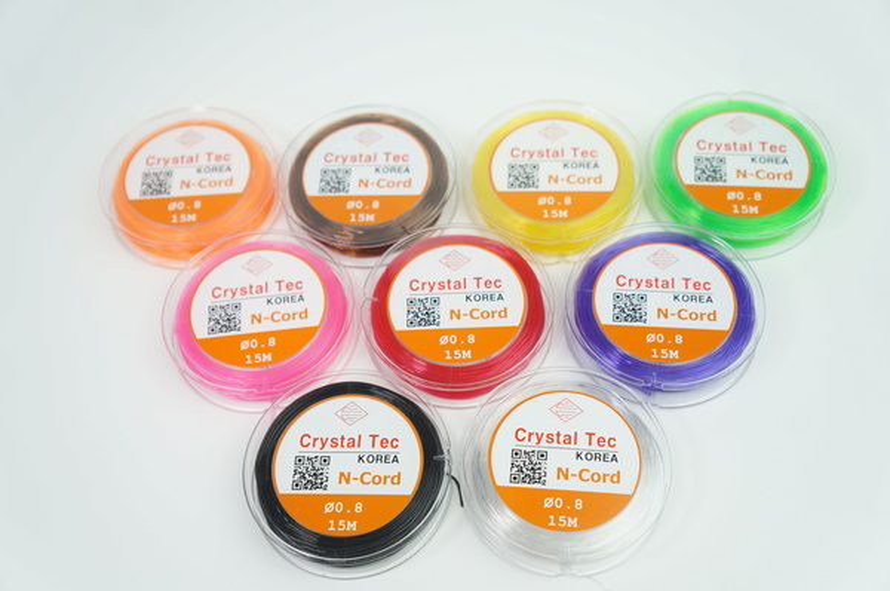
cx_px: 445
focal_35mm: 44
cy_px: 296
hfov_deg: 45.0
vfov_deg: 30.7
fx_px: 1074
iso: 200
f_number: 4.5
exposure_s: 1/60
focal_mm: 29
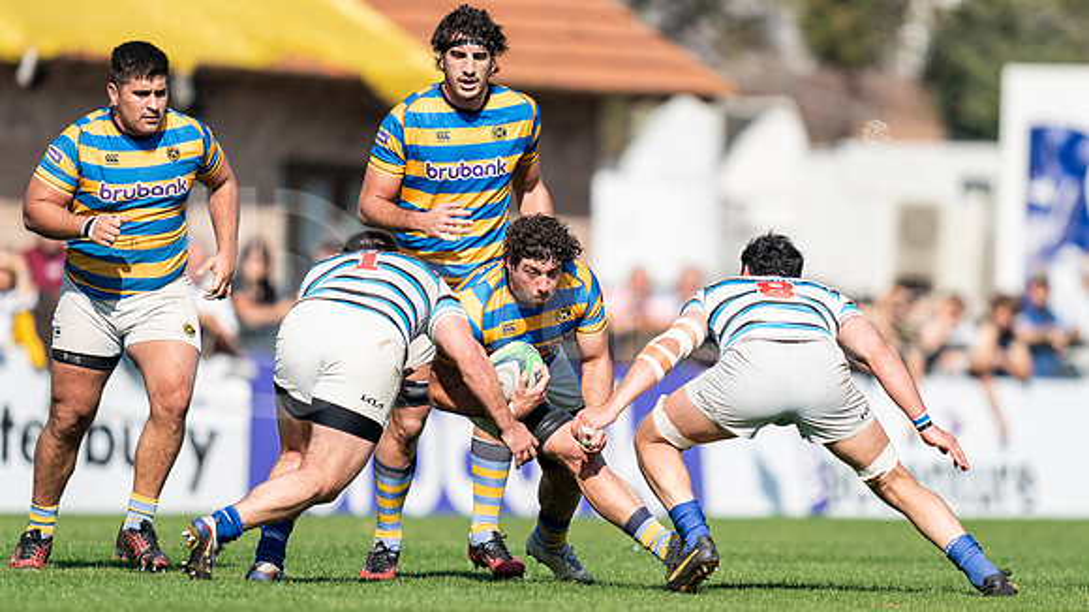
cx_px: 611
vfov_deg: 2.0
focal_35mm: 598
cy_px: 321
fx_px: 17252
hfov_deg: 3.6
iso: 100
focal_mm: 400
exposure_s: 1/1250
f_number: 2.8
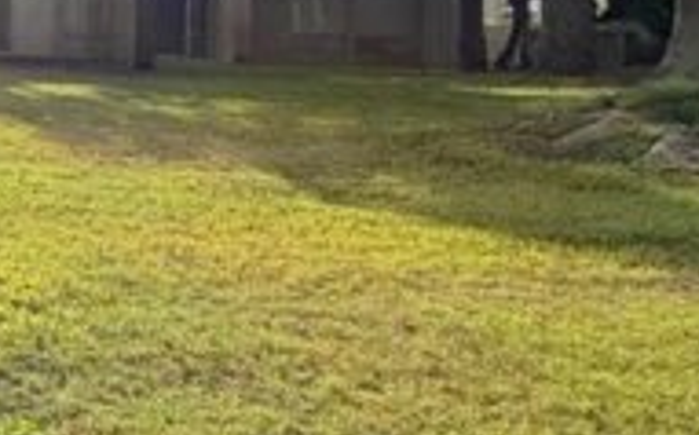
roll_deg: -1.5
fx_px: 1104
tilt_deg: +1.4
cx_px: -467
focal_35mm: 58
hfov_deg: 23.6
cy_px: 4
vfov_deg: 21.6
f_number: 2.2
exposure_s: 1/985
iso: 32
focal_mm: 2.22
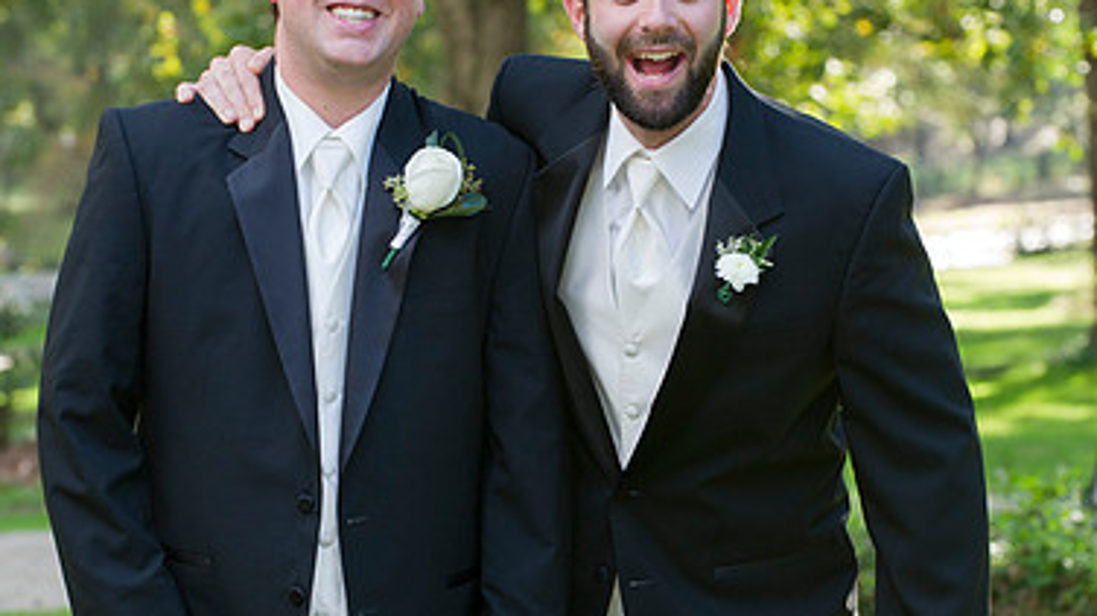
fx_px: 5872
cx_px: 557
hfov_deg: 10.7
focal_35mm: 202
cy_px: 312
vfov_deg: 6.0
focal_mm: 125
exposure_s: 1/100
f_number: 5.6
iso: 500
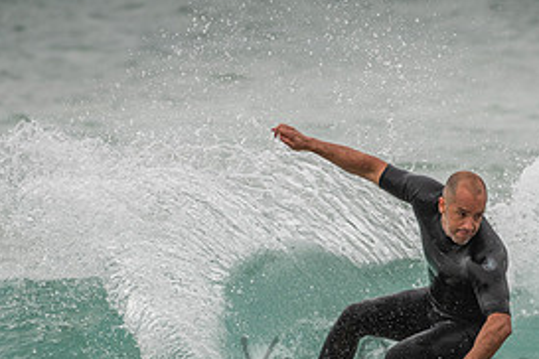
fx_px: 15899
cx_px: 444
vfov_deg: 1.3
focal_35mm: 1062
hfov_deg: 1.9
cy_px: 350
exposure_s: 1/2000
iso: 280
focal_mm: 500
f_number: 5.6
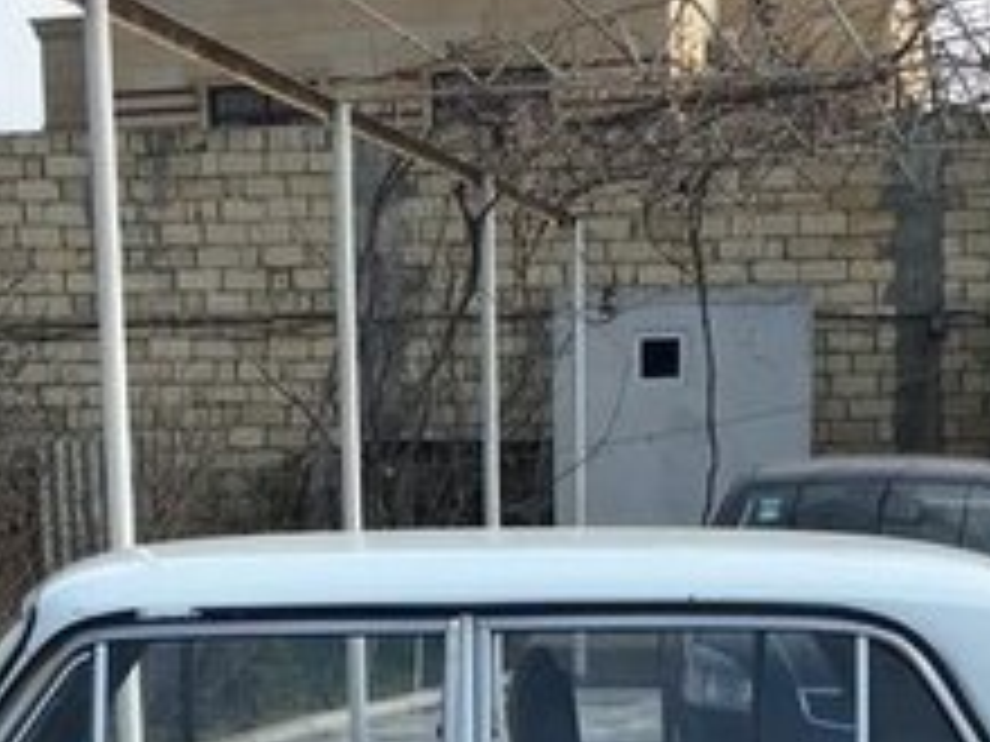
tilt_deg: -11.3
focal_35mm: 87
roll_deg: +1.2
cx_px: 446
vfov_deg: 16.1
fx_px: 2488
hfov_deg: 22.5
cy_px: 965
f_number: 2.2
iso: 25
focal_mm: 4.15
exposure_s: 1/1083
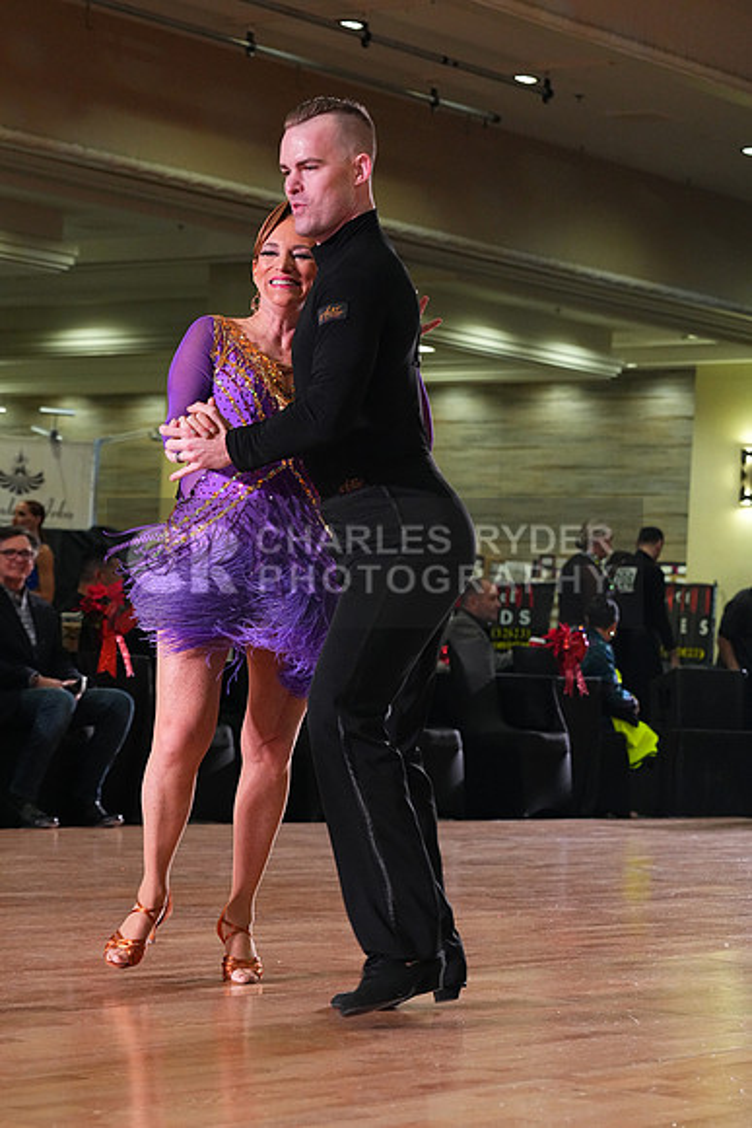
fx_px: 2881
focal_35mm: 92
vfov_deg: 22.1
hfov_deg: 14.9
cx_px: 376
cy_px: 564
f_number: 5.6
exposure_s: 1/320
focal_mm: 92
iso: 5000
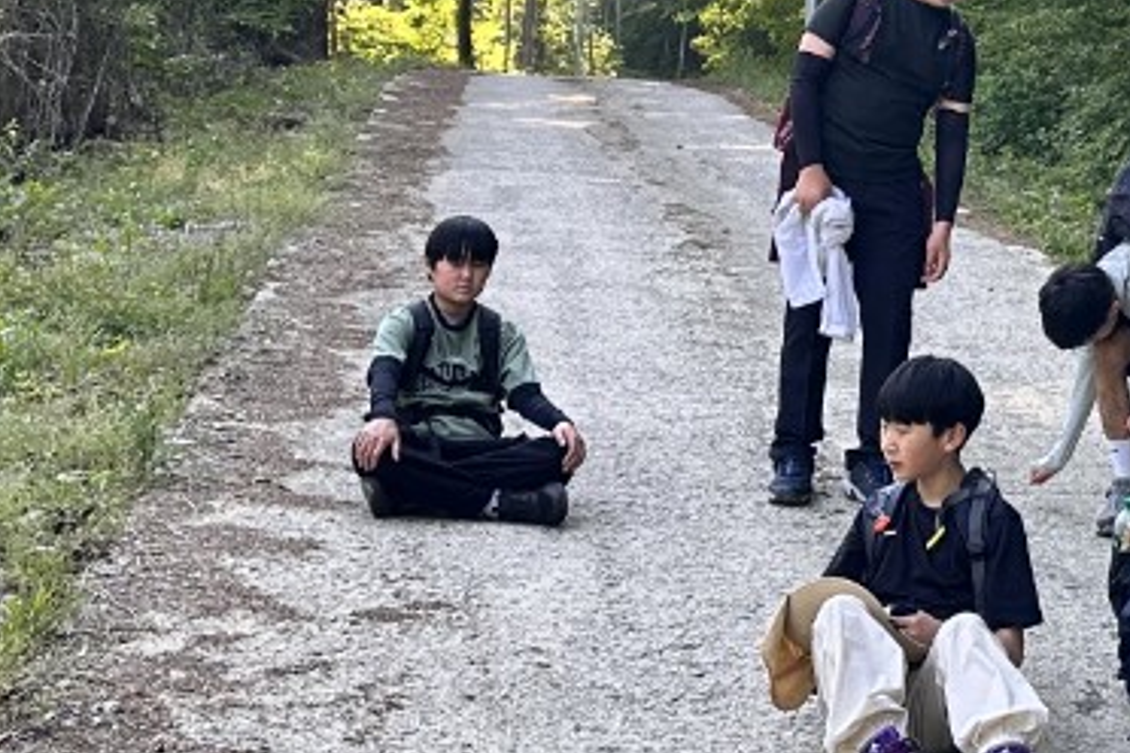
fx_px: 2699
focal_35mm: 86
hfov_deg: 22.6
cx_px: 1157
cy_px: -185
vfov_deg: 15.2
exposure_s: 1/435
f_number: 1.78
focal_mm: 6.86
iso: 80
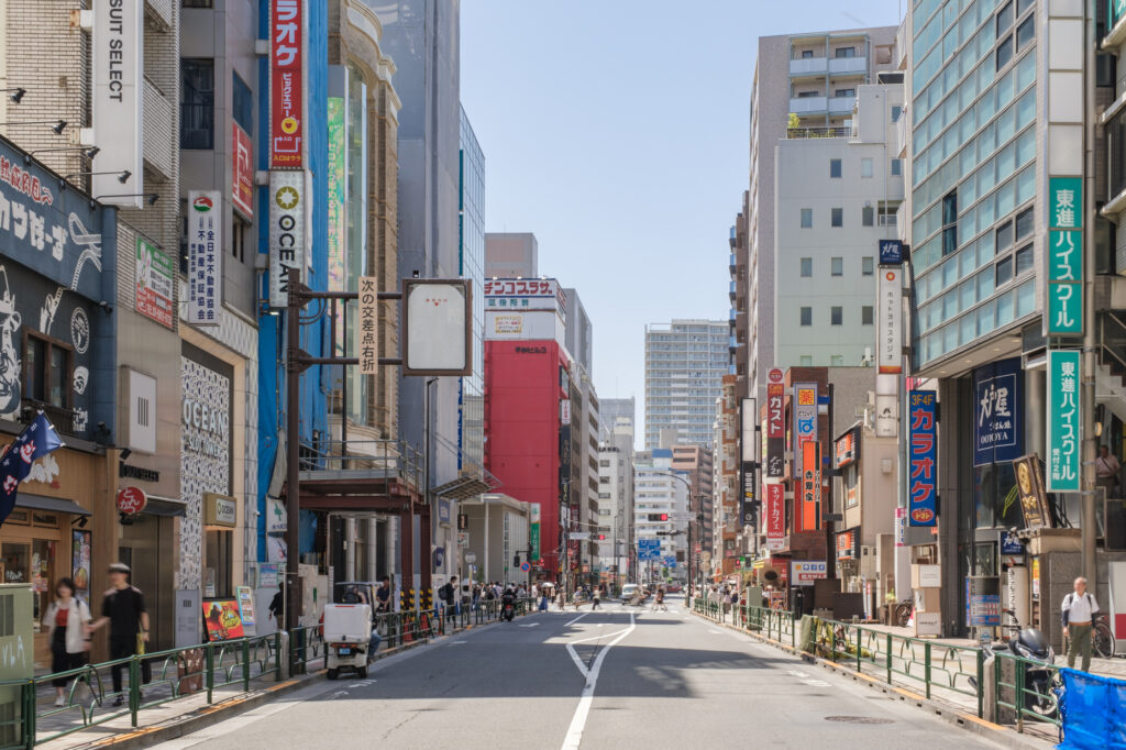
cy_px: 375
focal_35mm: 44
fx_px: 1376
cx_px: 563
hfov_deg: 44.5
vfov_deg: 30.5
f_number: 9
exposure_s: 1/8
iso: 64
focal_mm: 29
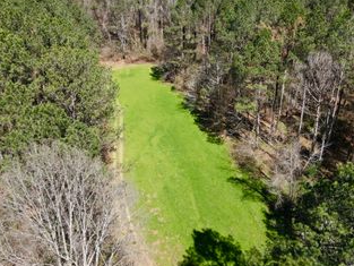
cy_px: 119
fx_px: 338
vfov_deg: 42.9
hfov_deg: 55.3
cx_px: 183
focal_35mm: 33
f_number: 2.8
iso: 100
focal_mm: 4.5
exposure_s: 1/500
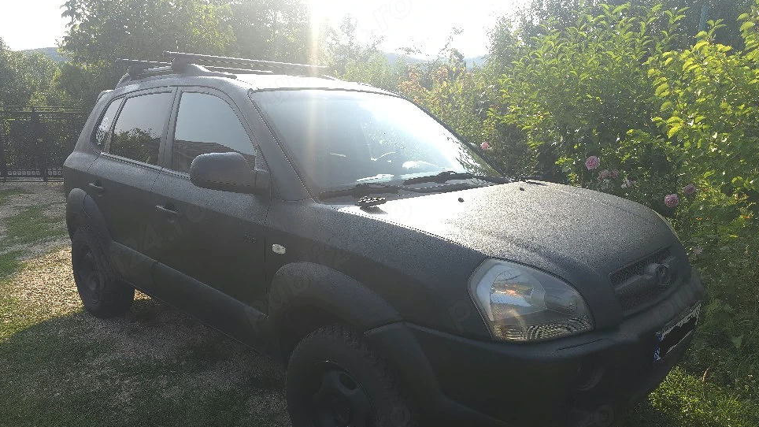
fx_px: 523
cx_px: 379
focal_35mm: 26
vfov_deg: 44.0
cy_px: 268
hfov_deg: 71.9
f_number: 1.7
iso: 16
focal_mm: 6.3
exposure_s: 1/250
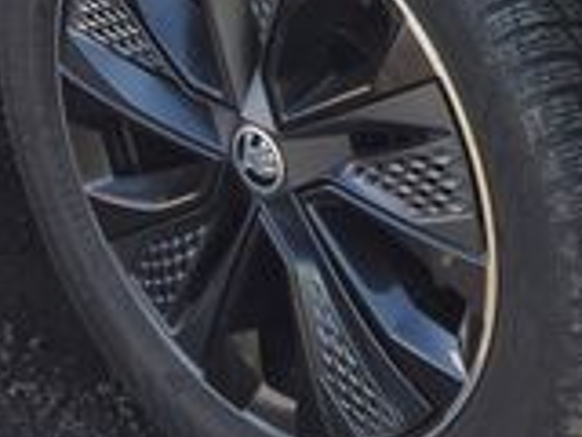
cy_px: -506
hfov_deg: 13.4
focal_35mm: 147
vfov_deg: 9.3
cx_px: 462
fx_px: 2472
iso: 25
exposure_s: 1/630
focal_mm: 5.4
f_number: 1.8
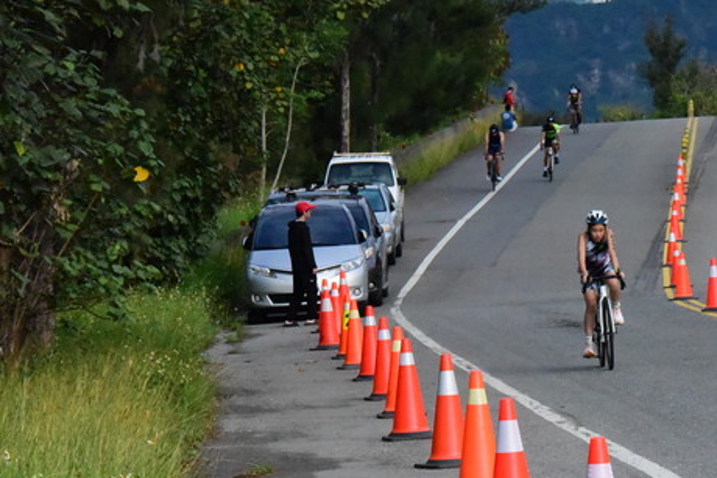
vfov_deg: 5.6
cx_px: 602
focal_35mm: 246
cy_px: 242
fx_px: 4901
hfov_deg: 8.3
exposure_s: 1/4000
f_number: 18
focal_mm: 145
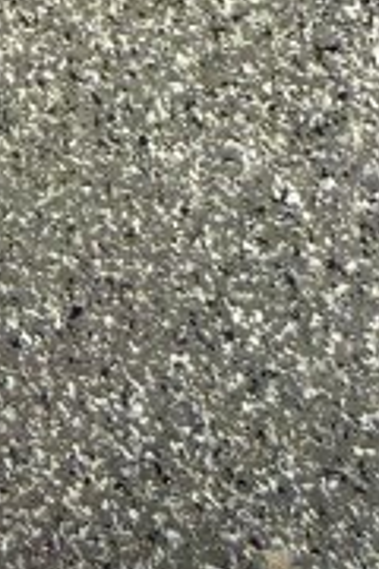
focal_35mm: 83
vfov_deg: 22.8
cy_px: -79
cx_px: 3
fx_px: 1311
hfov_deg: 16.1
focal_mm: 2.22
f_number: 2.2
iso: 160
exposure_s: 1/100
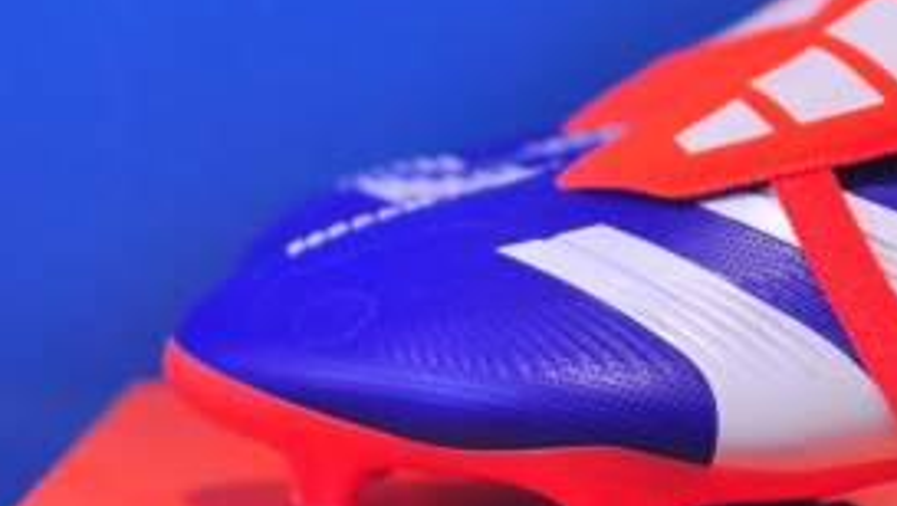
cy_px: -110
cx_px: 989
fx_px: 5474
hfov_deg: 9.3
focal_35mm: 230
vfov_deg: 5.3
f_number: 2.5
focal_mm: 50
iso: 250
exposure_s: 1/320
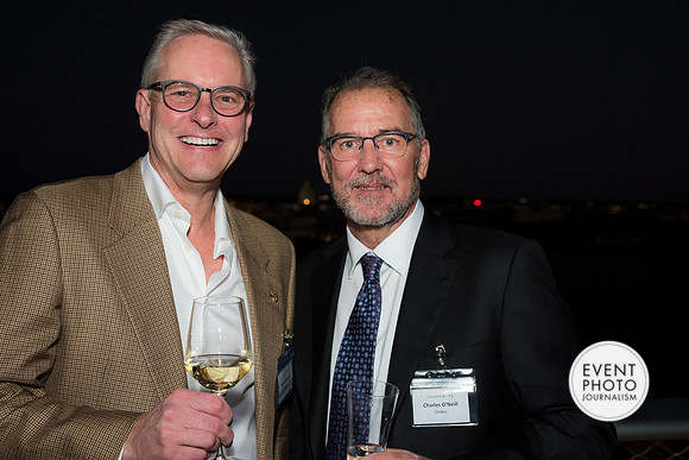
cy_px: 230
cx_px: 344
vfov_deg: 29.3
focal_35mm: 46
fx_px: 881
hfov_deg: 42.7
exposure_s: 1/125
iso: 800
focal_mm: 46
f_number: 5
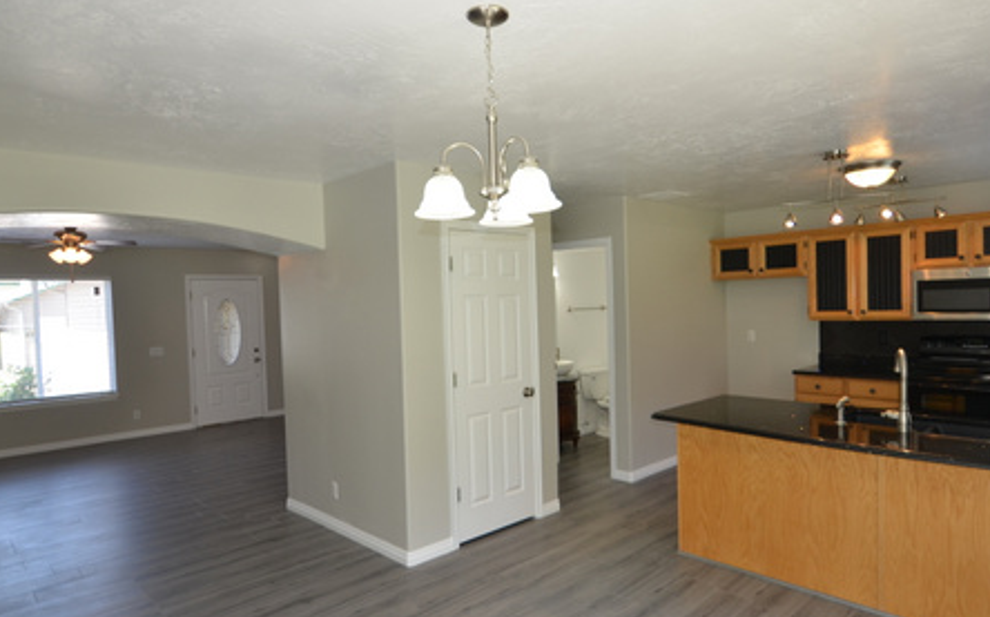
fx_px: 593
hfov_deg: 79.6
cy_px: 303
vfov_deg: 55.0
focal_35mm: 22
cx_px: 524
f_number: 3.5
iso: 220
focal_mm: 10
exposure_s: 1/125
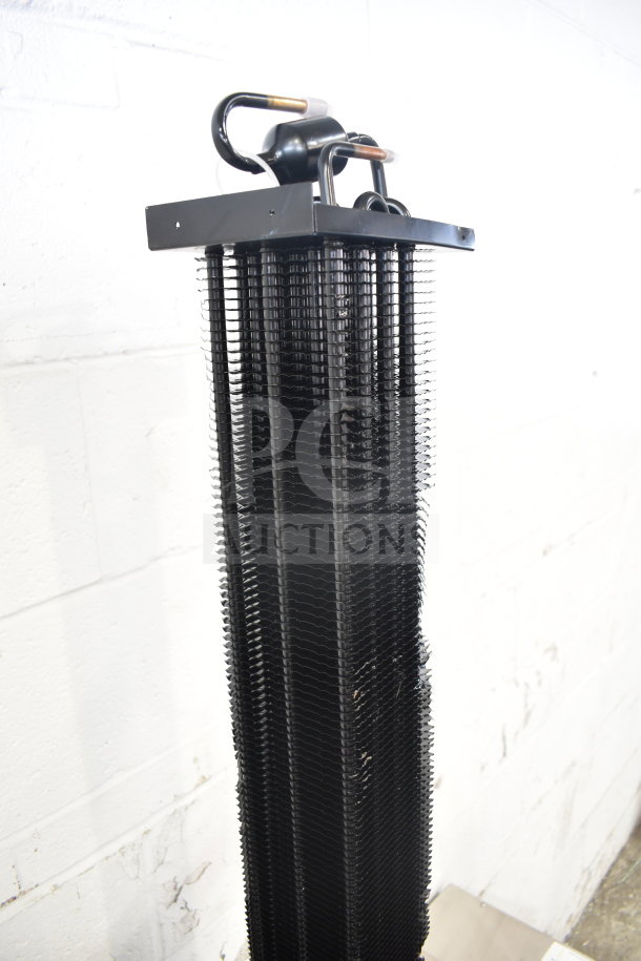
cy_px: 480
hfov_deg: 47.9
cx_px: 320
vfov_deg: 67.4
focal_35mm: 27
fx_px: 721
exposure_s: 1/30
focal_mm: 18
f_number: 3.5
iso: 800
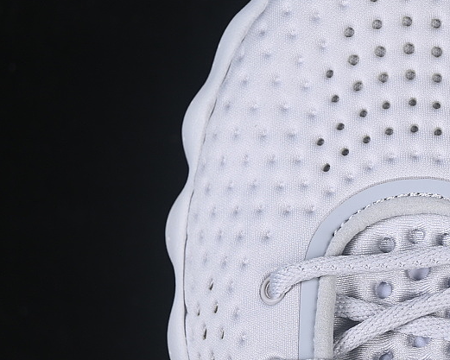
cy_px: 201
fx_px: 1945
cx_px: 382
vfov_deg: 10.6
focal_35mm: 146
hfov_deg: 13.1
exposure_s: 1/60
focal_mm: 50
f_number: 7.1
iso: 160
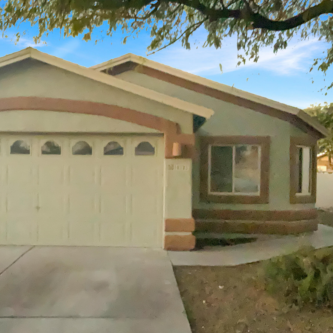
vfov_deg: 39.1
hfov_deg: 39.0
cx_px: 129
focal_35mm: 43
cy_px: 181
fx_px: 468
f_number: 1.8
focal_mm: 3
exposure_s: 1/15
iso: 1250
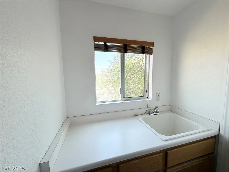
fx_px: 93
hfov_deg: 102.1
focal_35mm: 14
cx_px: 114
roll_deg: +1.4
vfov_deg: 85.7
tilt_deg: -5.4
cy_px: 86
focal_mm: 2.22
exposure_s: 1/228
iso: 64
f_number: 2.2
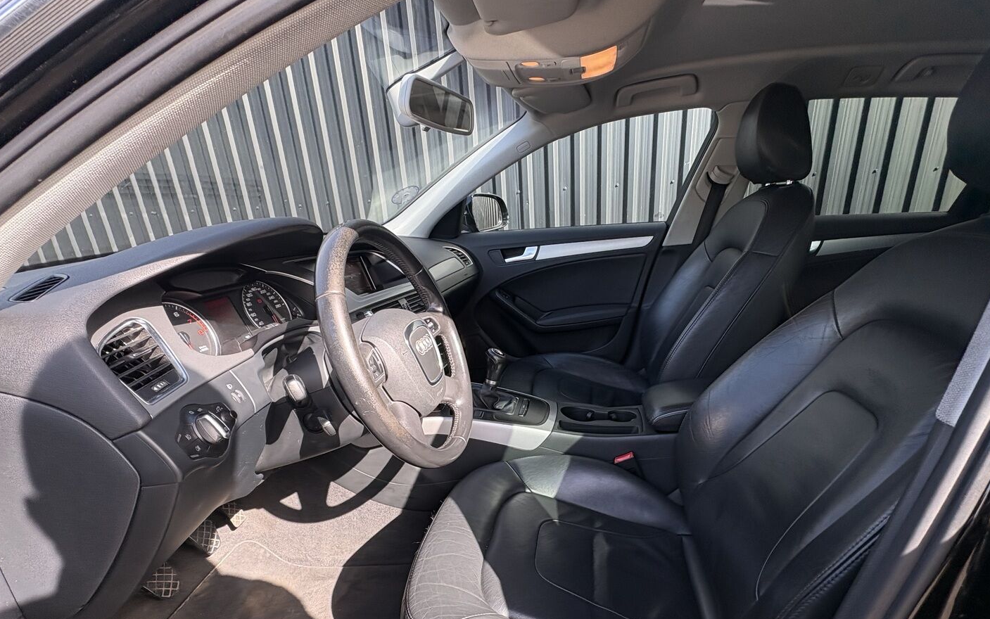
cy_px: 403
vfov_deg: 63.7
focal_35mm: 18
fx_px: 486
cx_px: 527
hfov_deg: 91.0
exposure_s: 1/215
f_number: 2.2
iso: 64
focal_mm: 2.22
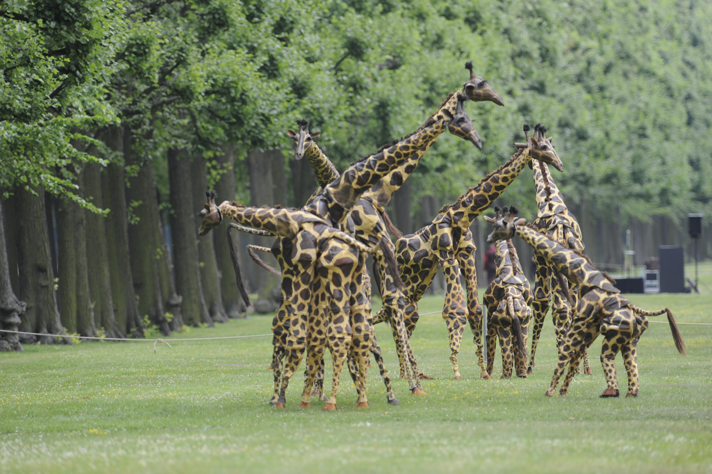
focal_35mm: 500
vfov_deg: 2.7
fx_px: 9882
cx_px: 356
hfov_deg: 4.1
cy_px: 237
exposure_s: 1/400
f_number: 4.8
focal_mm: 500
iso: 500
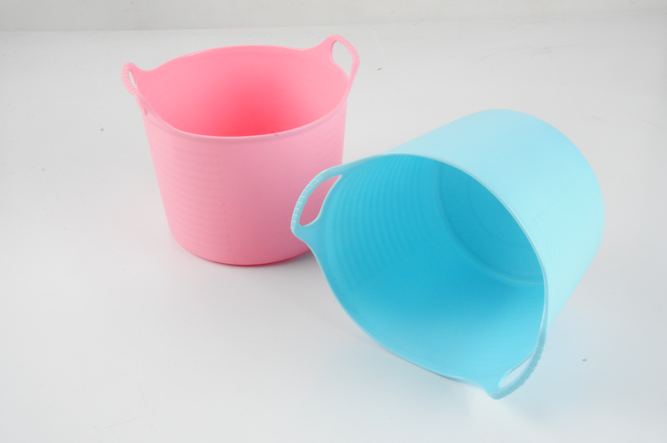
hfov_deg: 38.9
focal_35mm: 51
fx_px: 944
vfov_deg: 26.4
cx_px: 334
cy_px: 222
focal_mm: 34
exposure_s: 1/60
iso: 1600
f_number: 29
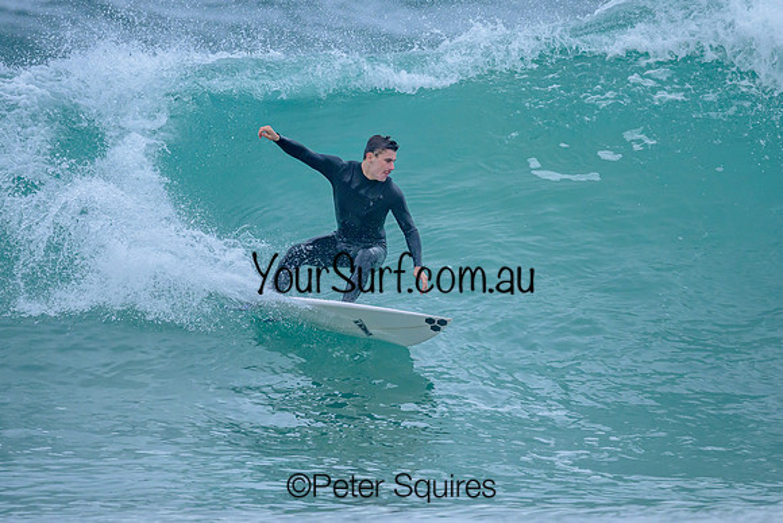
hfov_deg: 1.9
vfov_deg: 1.3
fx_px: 23926
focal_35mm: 1100
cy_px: 239
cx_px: 380
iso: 1100
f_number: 6.3
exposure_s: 1/2000
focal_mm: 800
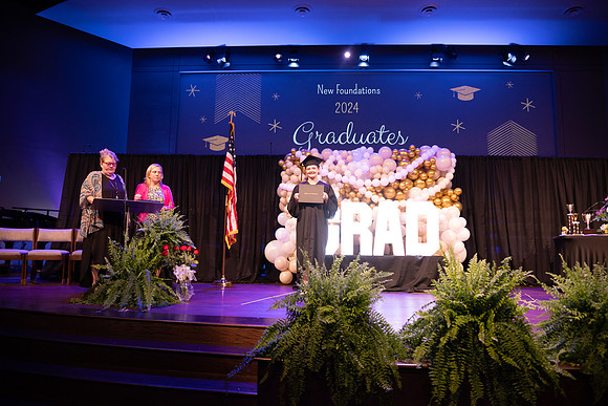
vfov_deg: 53.2
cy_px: 203
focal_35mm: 24
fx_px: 405
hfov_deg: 73.7
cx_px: 304
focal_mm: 24
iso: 2000
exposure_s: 1/200
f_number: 4
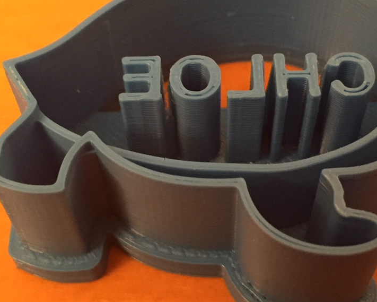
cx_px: 251
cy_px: 108
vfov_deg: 23.4
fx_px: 725
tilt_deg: -57.3
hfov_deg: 28.9
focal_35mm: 65
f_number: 2.2
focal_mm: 4.15
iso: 250
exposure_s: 1/20
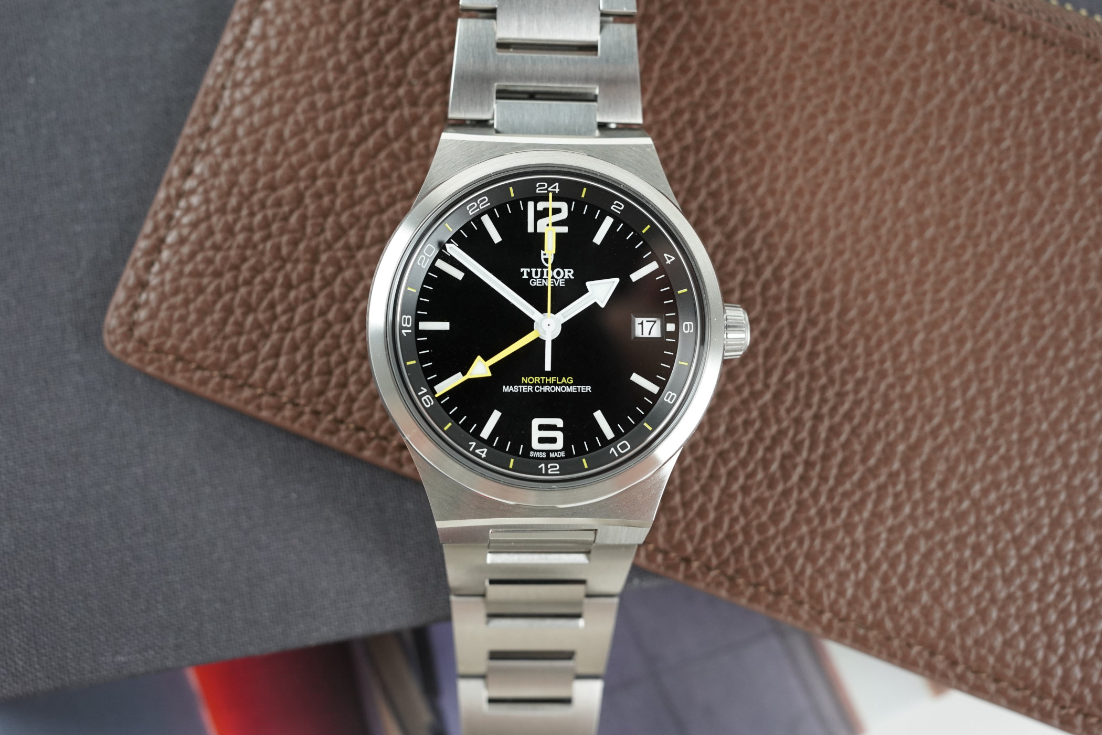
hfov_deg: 54.4
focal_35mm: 35
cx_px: 551
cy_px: 368
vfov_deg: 37.9
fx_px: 1071
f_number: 5.6
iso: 2500
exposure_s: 1/125
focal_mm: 35
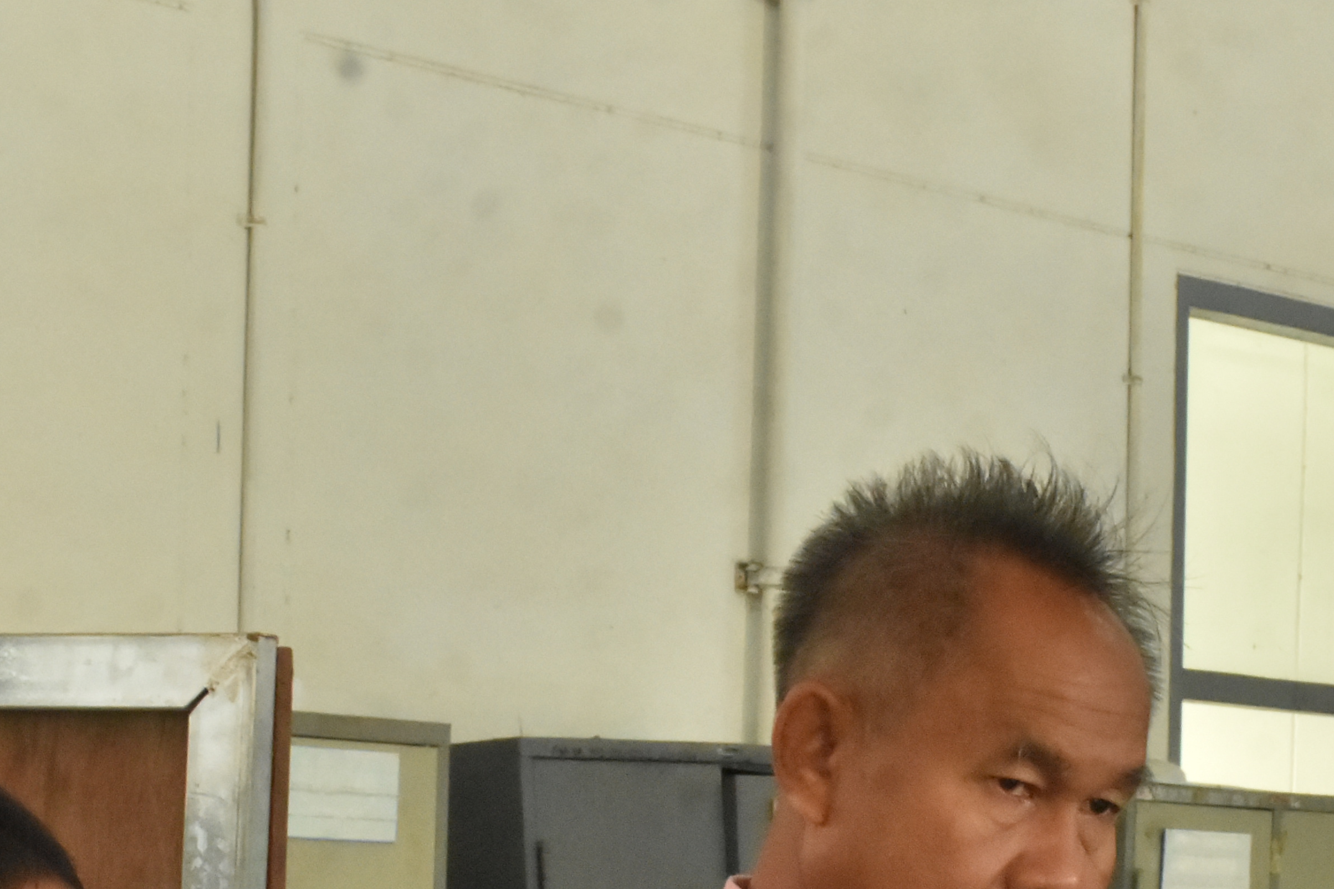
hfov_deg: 12.2
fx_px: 6234
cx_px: 1097
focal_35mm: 168
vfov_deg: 8.1
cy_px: 1048
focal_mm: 45
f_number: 16
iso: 3200
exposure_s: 1/60
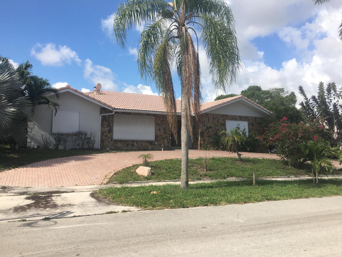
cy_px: 128
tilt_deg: +2.6
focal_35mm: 29
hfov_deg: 61.7
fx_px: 287
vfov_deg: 48.2
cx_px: 171
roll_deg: -1.4
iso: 25
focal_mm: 4.15
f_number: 2.2
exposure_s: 1/1026
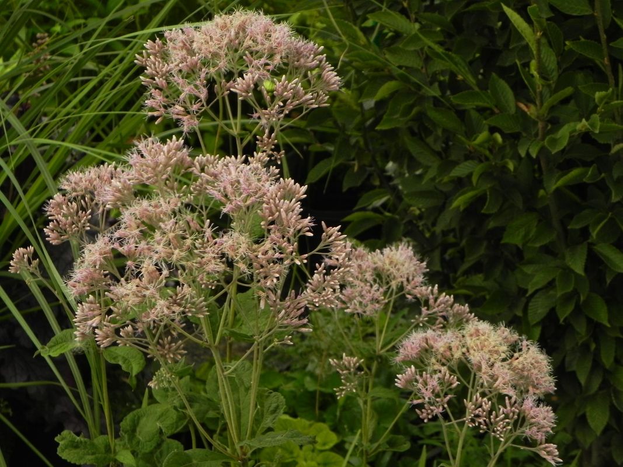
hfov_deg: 20.7
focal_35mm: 95
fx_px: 1710
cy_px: 234
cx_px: 312
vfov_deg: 15.6
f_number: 4
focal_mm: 16.9
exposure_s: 1/15
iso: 160
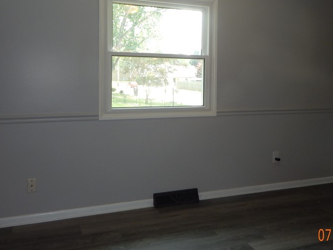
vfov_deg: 42.4
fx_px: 317
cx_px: 175
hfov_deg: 55.3
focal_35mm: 33
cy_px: 86
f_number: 3
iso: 125
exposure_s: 1/60
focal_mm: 4
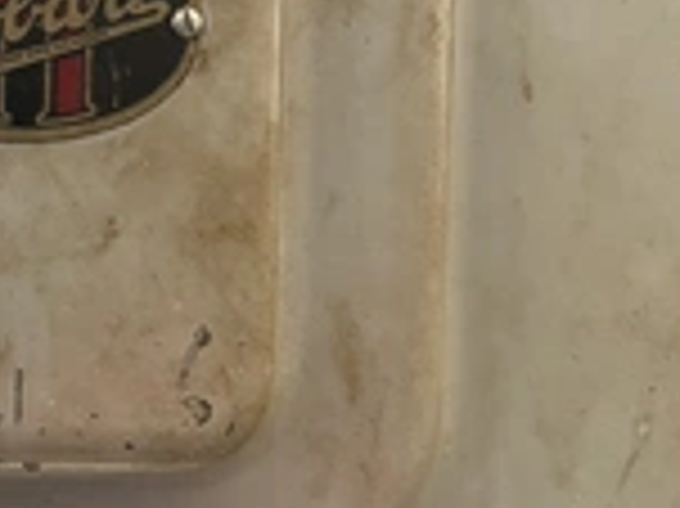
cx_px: -14
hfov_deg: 24.1
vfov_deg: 18.8
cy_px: 67
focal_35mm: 77
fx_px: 1511
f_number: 1.8
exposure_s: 1/122
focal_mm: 3
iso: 32
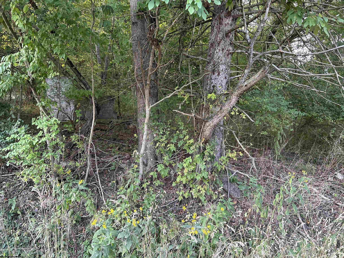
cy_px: 129
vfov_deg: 53.1
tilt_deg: +2.6
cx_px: 172
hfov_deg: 67.3
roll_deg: -3.1
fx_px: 258
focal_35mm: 26
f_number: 1.5
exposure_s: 1/97
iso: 125
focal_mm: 5.7
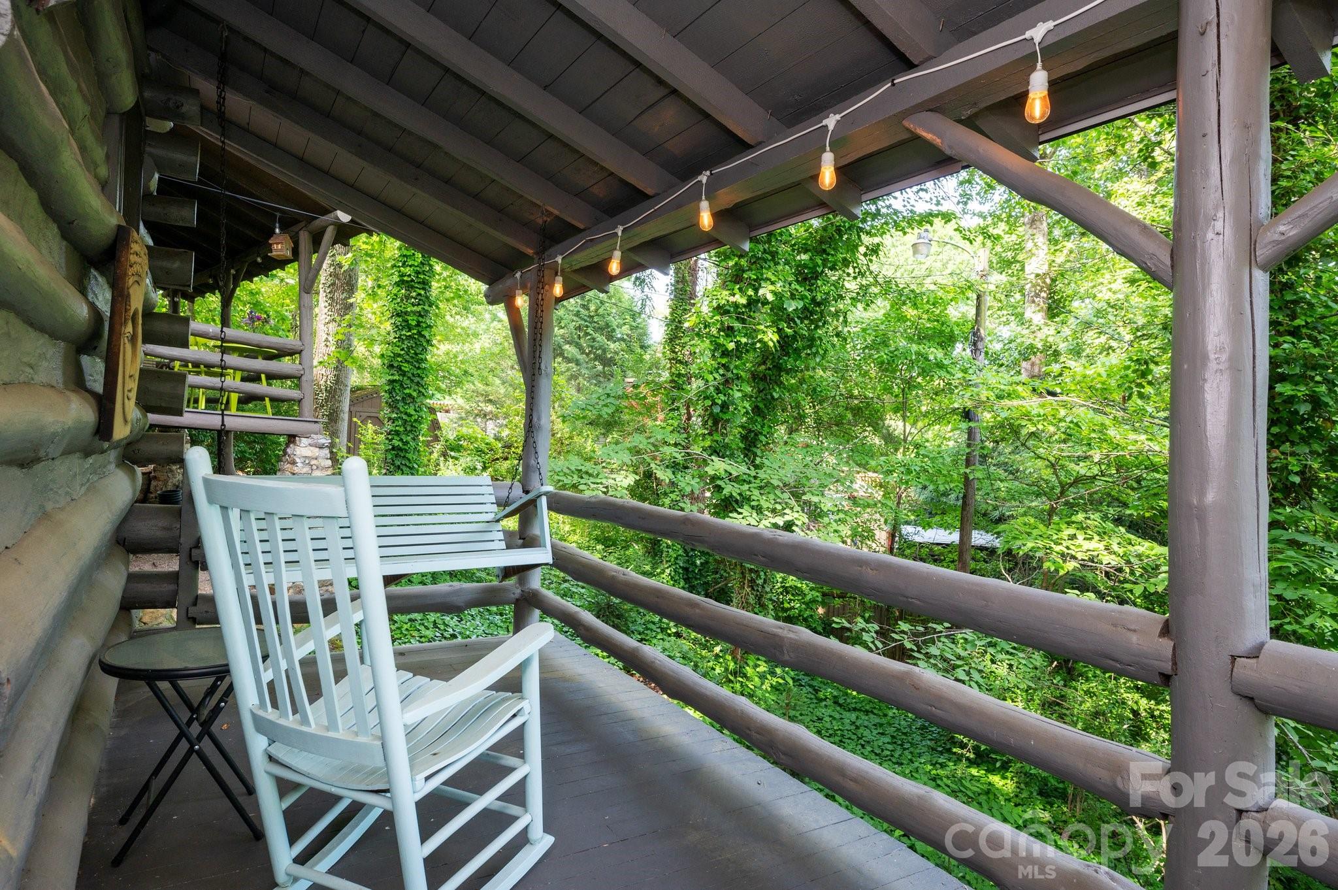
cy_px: 445
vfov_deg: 65.9
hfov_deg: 88.5
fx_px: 687
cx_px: 669
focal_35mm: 18
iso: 200
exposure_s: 1/50
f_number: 8
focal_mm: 18.5
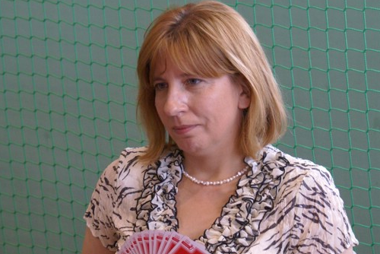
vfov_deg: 13.1
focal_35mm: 105
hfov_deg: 19.4
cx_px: 188
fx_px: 1109
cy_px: 127
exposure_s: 1/40
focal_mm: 50
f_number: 5.6
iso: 800
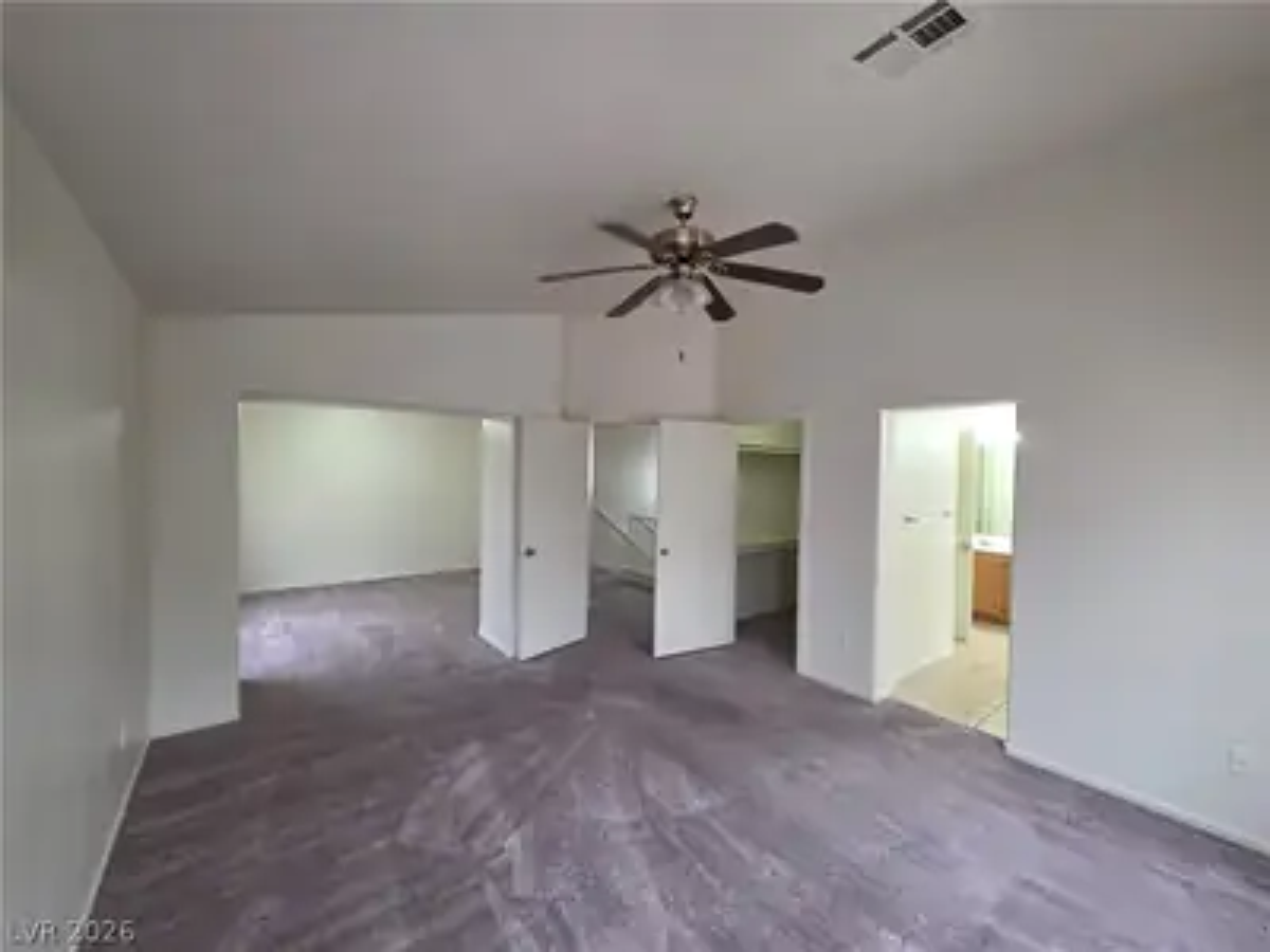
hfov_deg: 106.2
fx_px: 477
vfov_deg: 89.9
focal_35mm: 13
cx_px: 635
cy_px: 476
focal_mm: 2.2
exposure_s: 1/120
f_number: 1.9
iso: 160
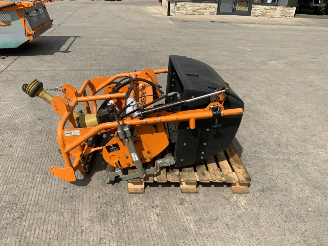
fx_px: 275
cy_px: 123
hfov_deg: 61.7
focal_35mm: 29
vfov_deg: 48.2
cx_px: 164
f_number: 1.8
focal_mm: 3
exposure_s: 1/3125
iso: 20
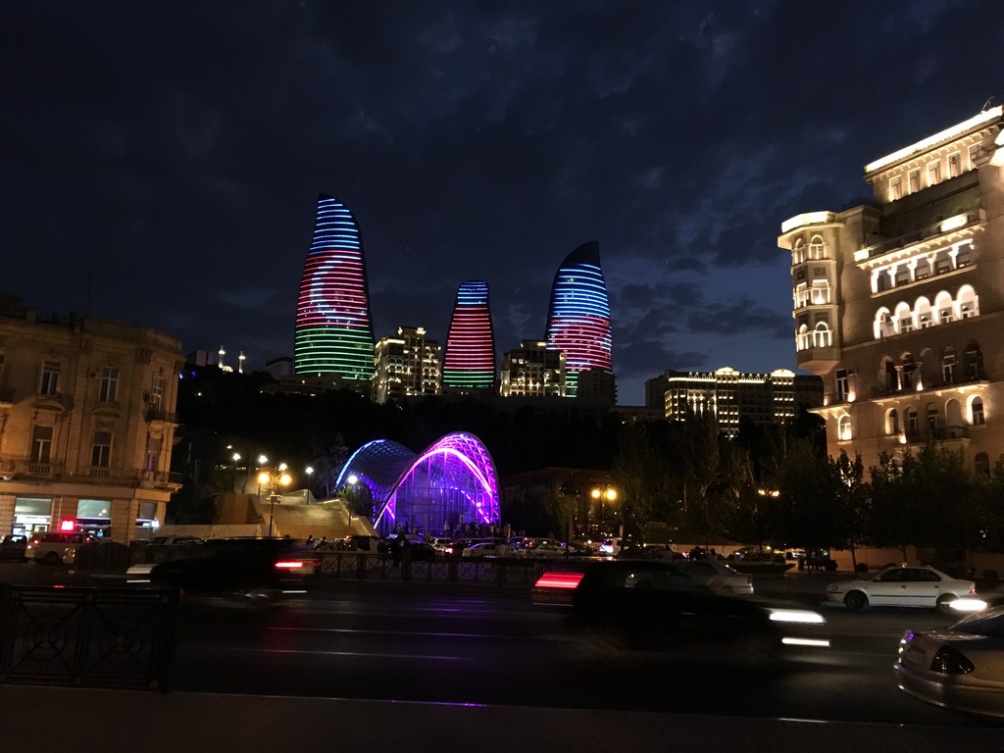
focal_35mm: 29
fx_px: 841
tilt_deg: +10.6
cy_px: 376
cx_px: 502
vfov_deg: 48.2
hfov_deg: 61.7
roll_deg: -1.5
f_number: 2.2
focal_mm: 4.15
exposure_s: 1/17
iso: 500
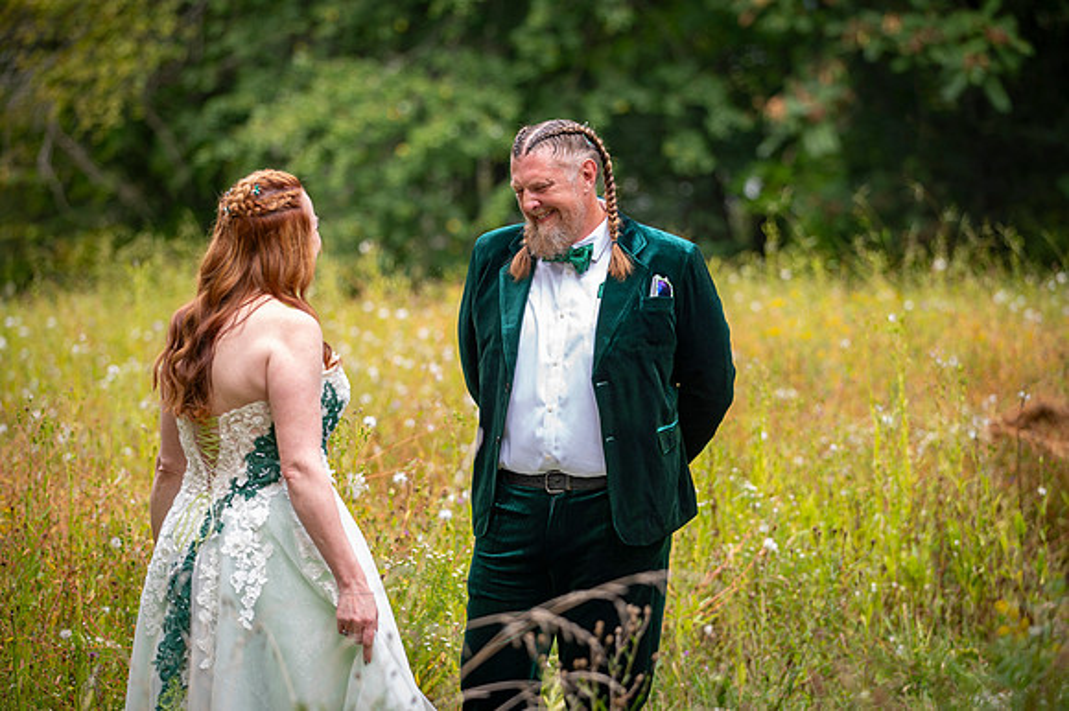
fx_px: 3537
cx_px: 534
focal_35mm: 119
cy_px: 356
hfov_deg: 17.2
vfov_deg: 11.5
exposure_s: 1/125
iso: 50
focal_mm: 116
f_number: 2.8
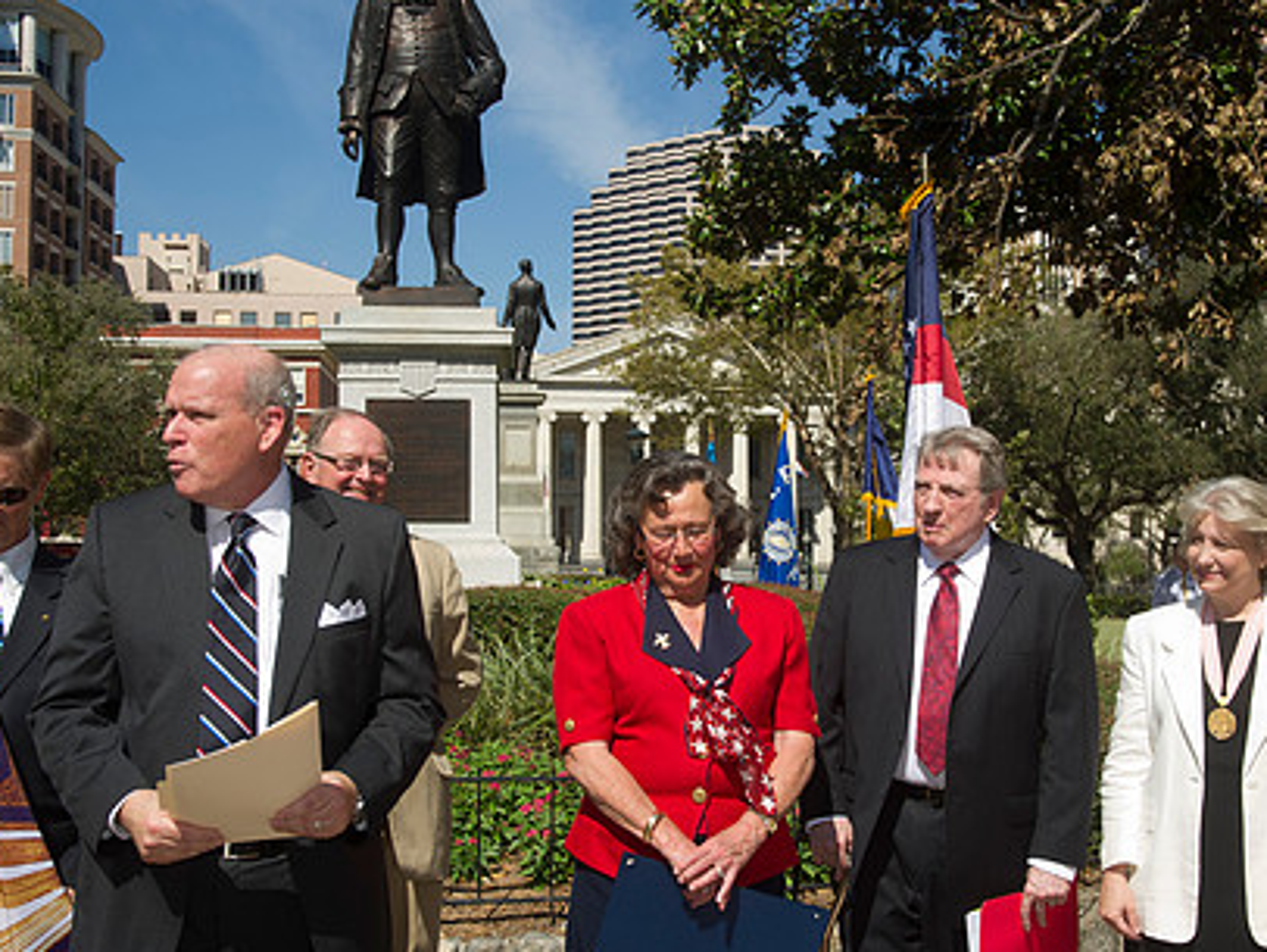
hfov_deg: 39.6
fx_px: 1758
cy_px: 468
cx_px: 712
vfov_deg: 30.3
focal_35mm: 48
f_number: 8
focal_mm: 35
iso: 200
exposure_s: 1/320
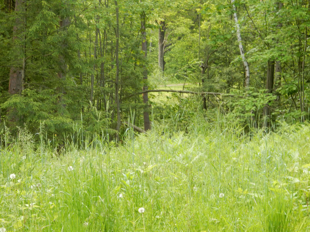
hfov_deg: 16.8
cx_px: 155
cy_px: 116
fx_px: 1048
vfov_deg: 12.7
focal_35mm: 117
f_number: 5.6
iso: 160
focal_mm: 20.9
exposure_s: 1/30
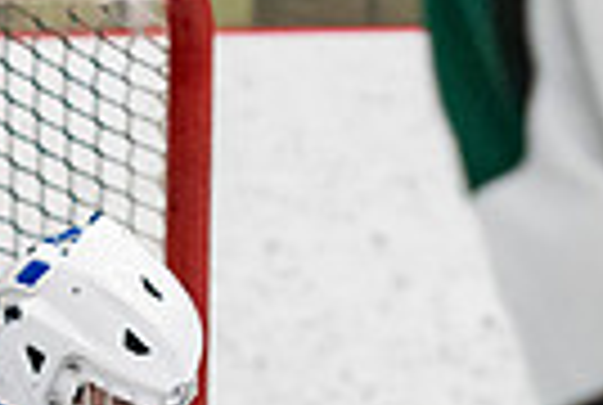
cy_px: 689
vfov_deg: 1.7
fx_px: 13497
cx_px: 154
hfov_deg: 2.6
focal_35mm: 804
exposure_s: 1/640
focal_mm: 112
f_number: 3.2
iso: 2000
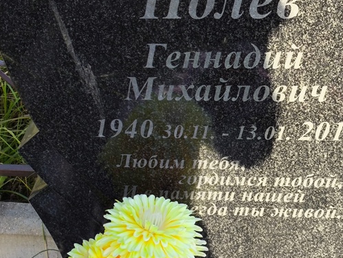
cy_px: 94
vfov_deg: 18.4
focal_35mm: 80
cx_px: 198
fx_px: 793
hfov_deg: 24.4
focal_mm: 4.71
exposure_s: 1/353
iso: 50
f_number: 1.7
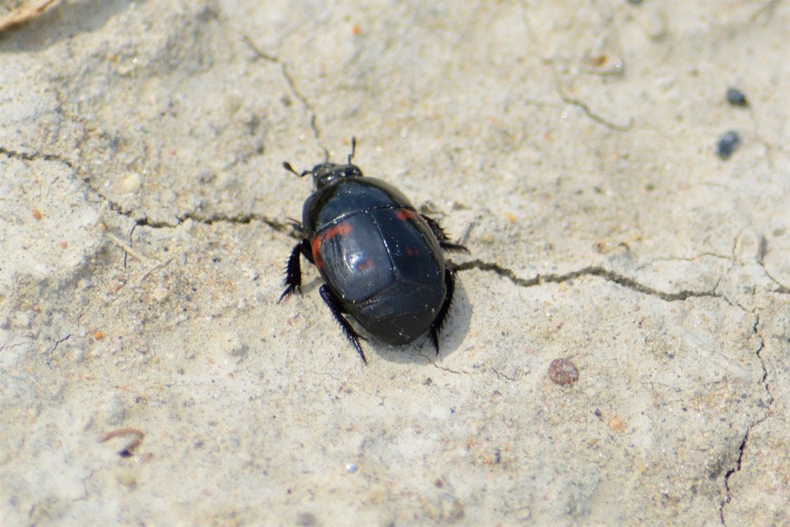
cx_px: 395
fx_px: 9874
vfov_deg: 3.1
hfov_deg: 4.6
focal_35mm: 450
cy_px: 264
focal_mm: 300
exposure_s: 1/250
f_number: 8
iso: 100
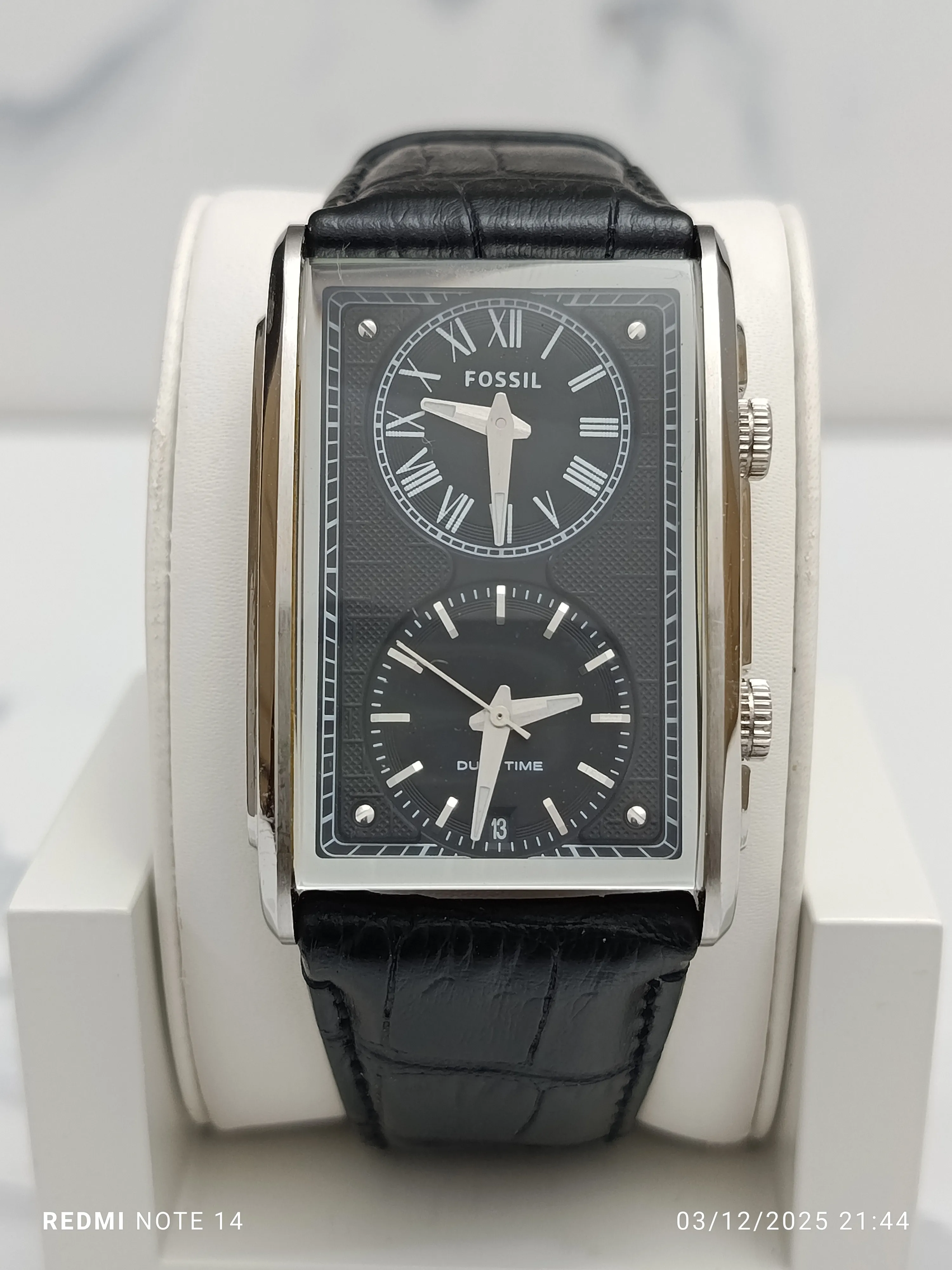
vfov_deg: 39.7
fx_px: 1760
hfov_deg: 30.3
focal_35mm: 48
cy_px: 635
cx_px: 476
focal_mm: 5.24
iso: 429
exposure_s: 1/100
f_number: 1.7
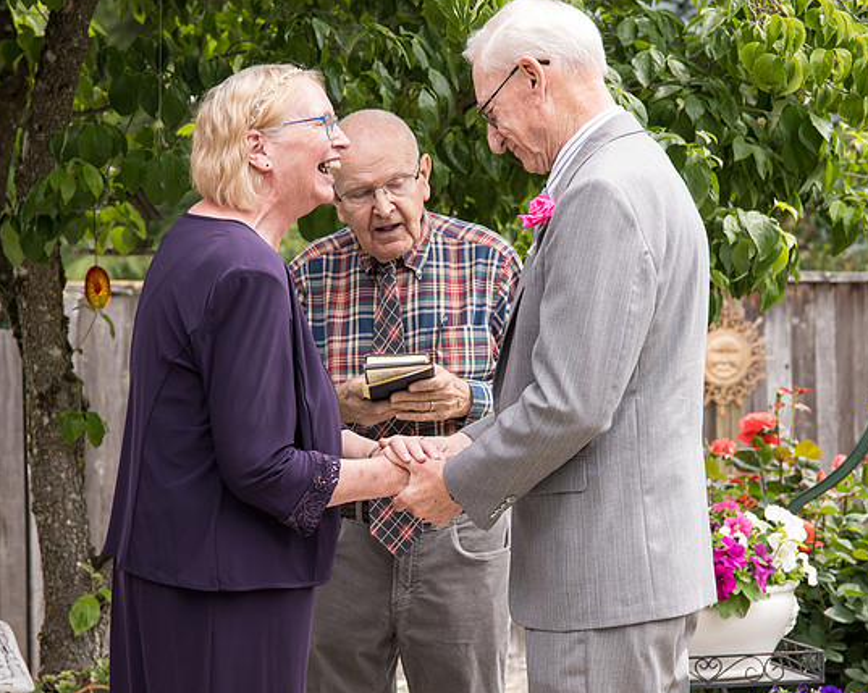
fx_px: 2645
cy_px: 438
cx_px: 426
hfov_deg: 18.6
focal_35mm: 103
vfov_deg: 14.9
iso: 400
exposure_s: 1/500
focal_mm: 70
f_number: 5
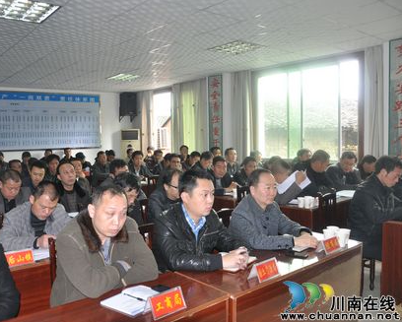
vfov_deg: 47.2
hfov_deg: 56.7
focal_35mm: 31
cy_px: 161
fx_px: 369
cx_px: 162
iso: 800
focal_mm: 18
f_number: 3.5
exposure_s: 1/100
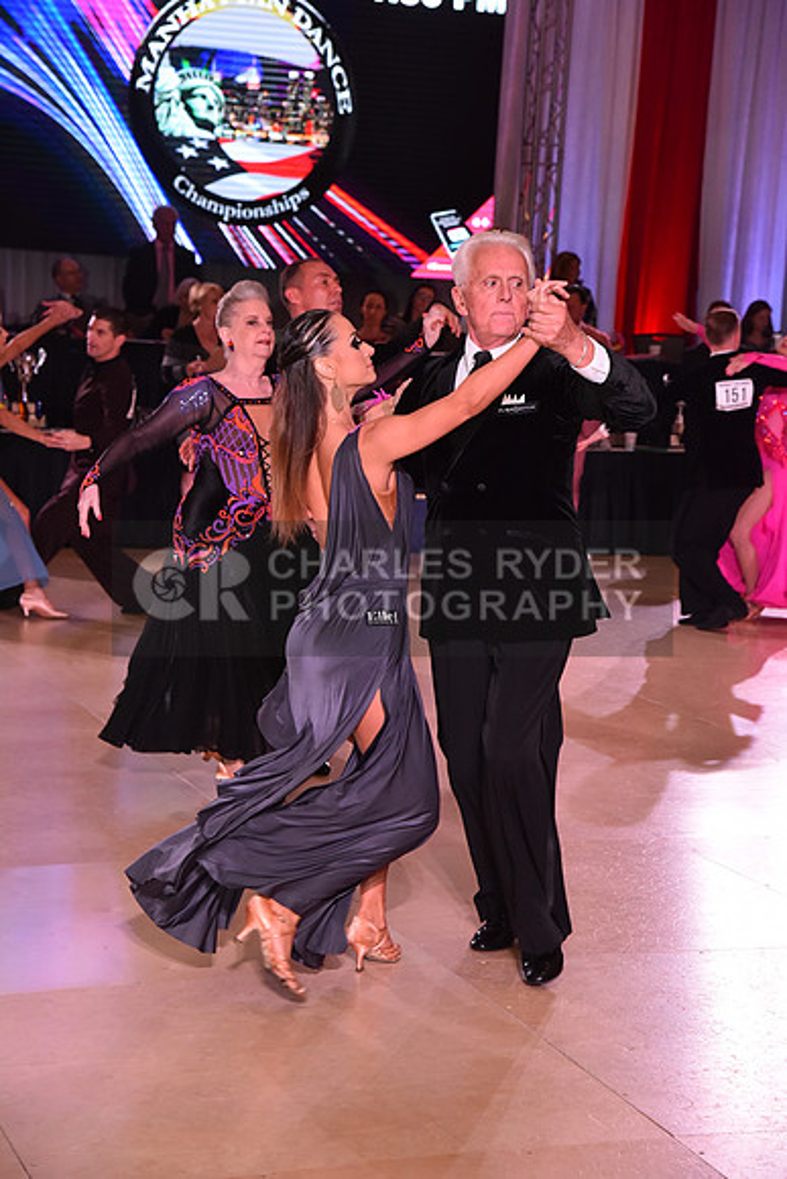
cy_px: 590
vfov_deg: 27.0
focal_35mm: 75
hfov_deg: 18.2
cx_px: 394
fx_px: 2458
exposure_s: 1/400
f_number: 6.3
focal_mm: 75
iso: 2500
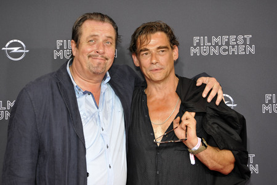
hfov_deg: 21.5
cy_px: 92
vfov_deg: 14.4
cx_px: 138
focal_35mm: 95
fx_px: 731
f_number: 7.1
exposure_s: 1/250
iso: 2000
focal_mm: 95
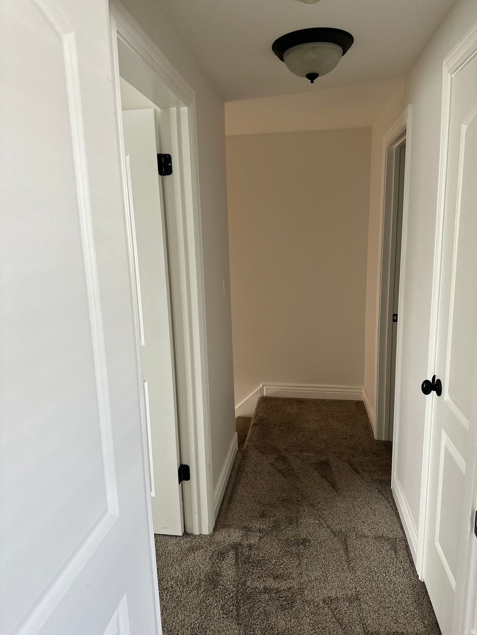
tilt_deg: -11.1
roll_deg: +1.5
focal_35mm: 24
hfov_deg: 56.8
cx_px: 238
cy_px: 318
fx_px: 441
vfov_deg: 71.6
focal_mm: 6.86
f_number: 1.78
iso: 125
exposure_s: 1/120
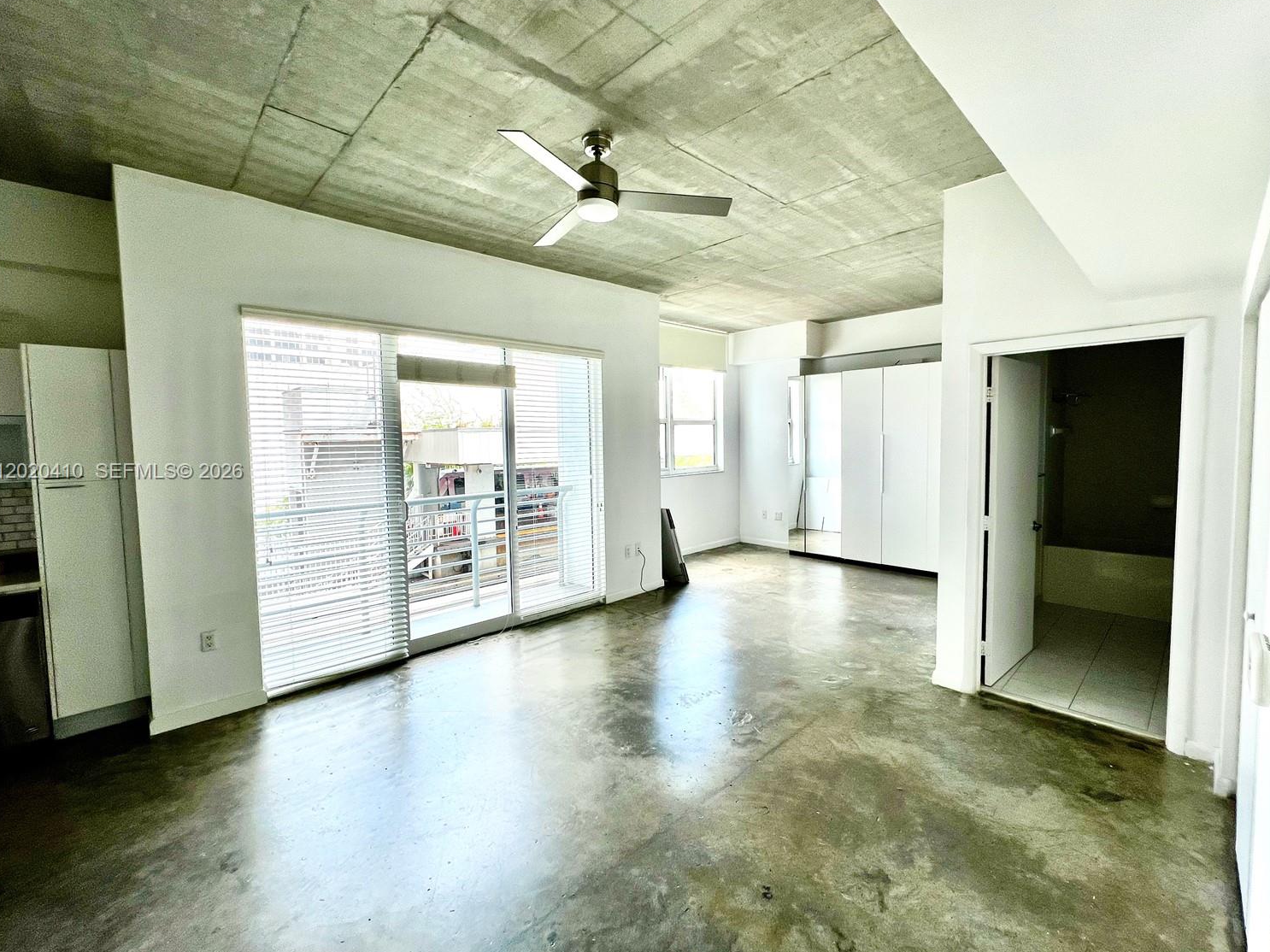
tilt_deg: -3.8
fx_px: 514
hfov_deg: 102.0
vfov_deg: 85.7
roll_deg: +0.9
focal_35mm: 14
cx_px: 661
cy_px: 473
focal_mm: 1.57
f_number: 1.8
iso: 32
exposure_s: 1/139
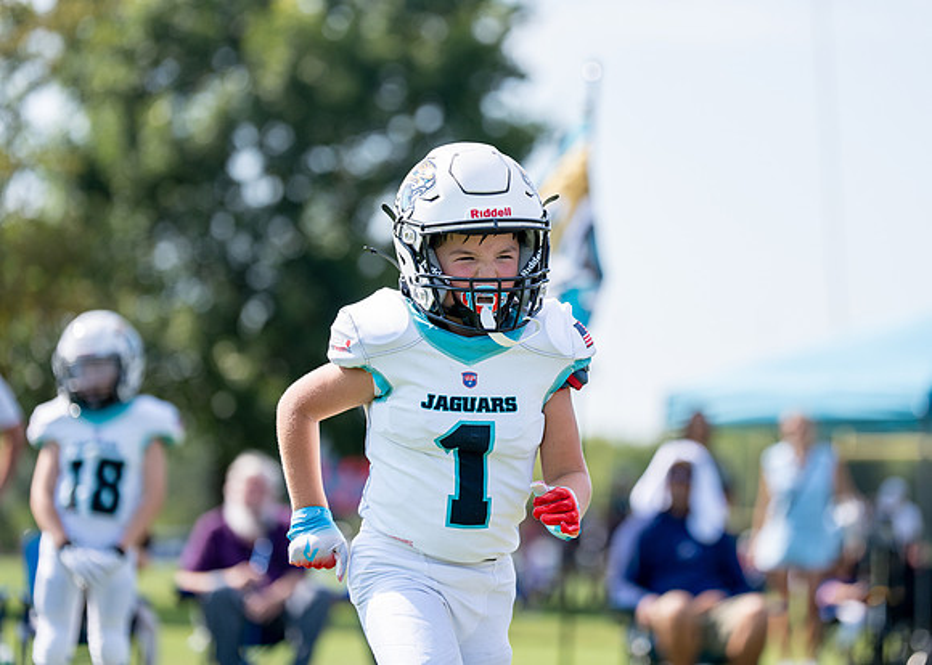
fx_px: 4331
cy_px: 308
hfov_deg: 12.3
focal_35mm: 164
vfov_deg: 8.8
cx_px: 513
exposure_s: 1/2500
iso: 200
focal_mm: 145
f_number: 2.8
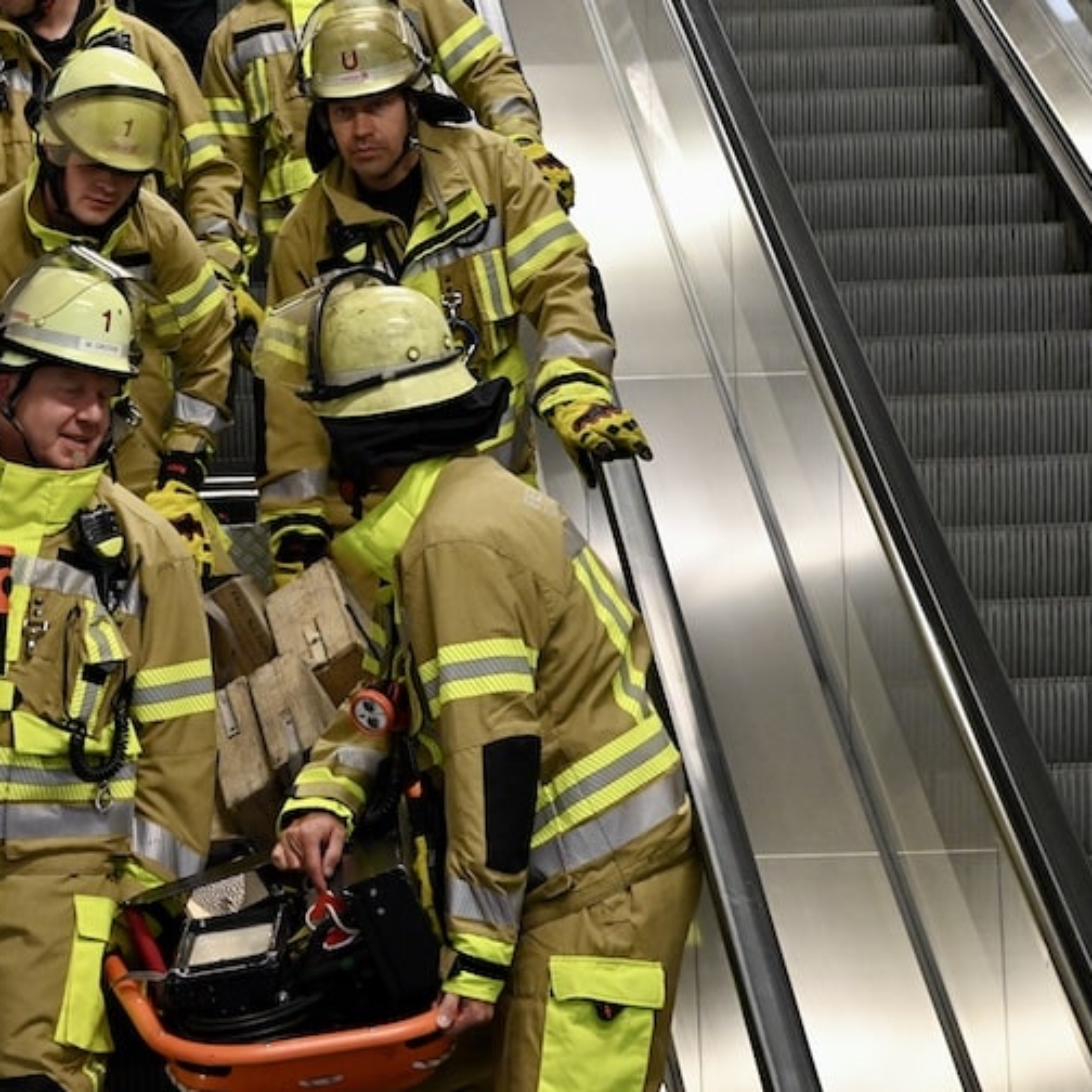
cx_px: 128
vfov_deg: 14.4
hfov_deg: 14.3
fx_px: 4319
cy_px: 636
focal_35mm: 121
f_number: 5.6
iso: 3200
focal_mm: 70
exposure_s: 1/125
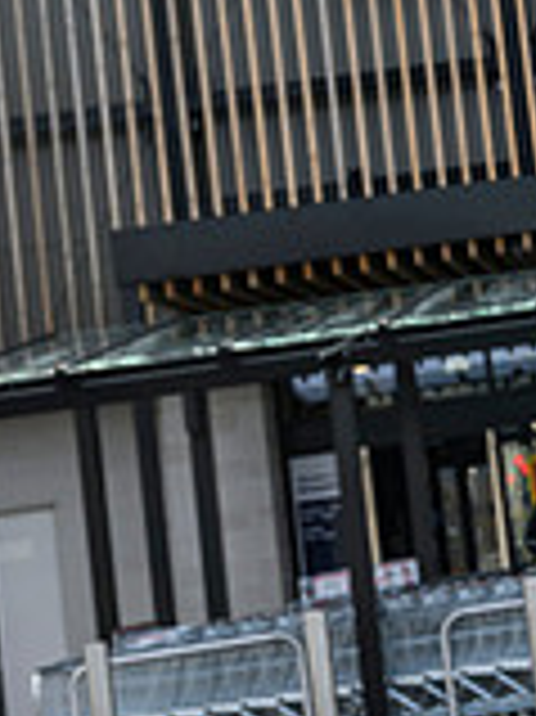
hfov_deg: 8.4
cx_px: 1144
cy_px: -79
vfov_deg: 11.8
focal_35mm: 165
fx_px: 3411
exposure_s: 1/160
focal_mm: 47
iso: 160
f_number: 9
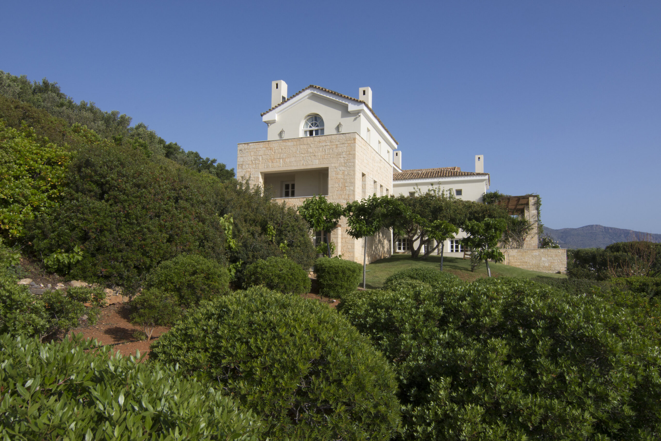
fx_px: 441
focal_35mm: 24
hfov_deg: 73.7
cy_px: 220
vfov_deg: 53.1
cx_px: 330
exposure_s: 1/160
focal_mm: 16
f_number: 16
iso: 200
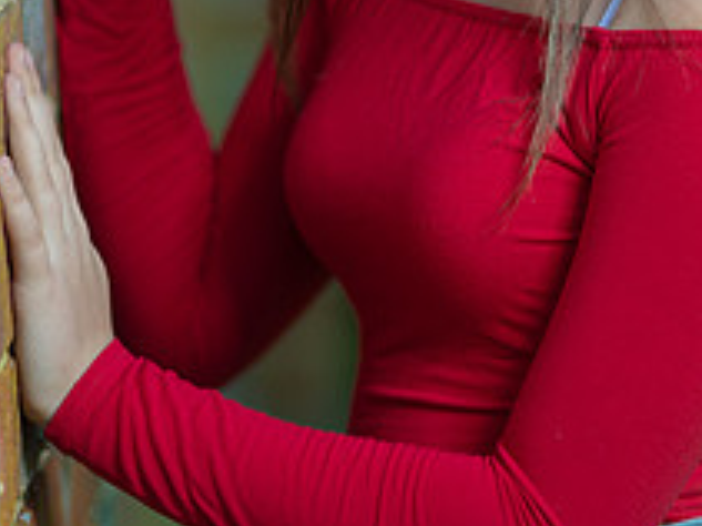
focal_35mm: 262
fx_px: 5310
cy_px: -166
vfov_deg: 5.6
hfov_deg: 7.6
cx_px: 486
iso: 100
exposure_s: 1/1600
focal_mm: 85
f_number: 1.4
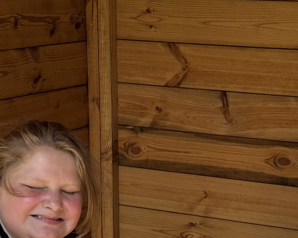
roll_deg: +0.6
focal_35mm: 108
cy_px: 238
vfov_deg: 14.0
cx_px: 187
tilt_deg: -15.5
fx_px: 952
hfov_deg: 17.8
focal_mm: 6.76
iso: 100
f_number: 1.78
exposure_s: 1/1403
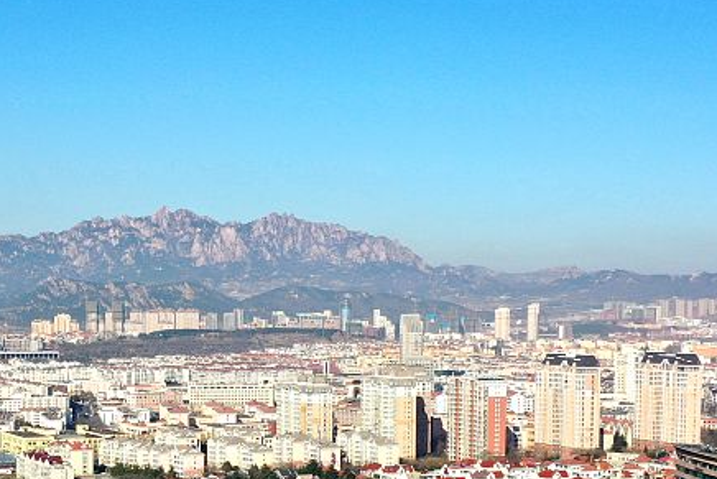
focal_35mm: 77
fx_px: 1534
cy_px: 464
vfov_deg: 17.4
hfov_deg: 26.2
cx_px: 245
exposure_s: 1/400
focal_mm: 10.26
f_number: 8
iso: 100
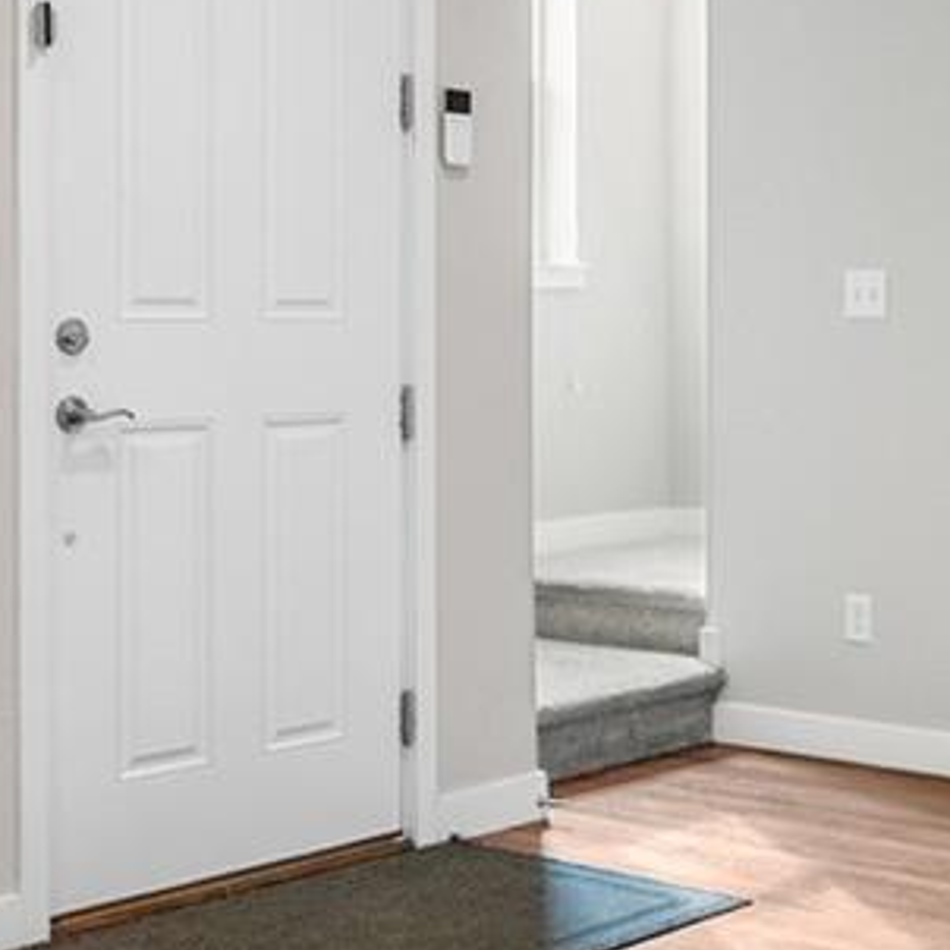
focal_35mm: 72
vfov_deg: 23.9
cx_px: 554
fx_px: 2236
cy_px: 326
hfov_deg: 24.0
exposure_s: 1/1.25
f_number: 8
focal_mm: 16
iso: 200
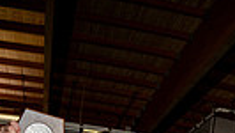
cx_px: 83
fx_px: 443
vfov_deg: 11.3
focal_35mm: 71
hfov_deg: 29.6
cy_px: 387
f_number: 8
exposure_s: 1/250
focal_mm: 20
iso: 400
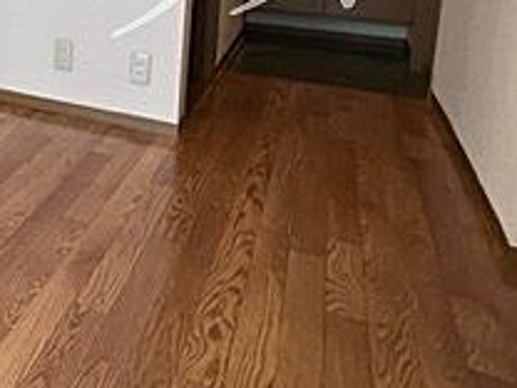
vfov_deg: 32.2
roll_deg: -0.7
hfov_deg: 34.9
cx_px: -132
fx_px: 597
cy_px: -25
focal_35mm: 40
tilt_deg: -7.7
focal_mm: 1.57
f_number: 1.8
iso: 160
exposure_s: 1/121
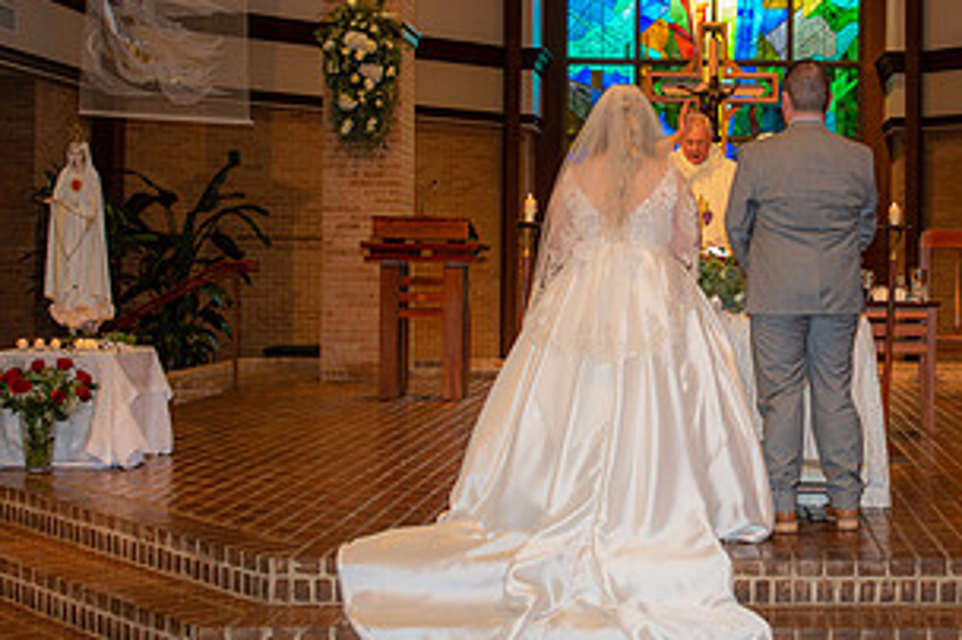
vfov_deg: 22.2
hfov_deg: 32.1
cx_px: 750
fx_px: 1628
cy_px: 272
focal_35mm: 61
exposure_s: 1/125
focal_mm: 32
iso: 1250
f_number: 5
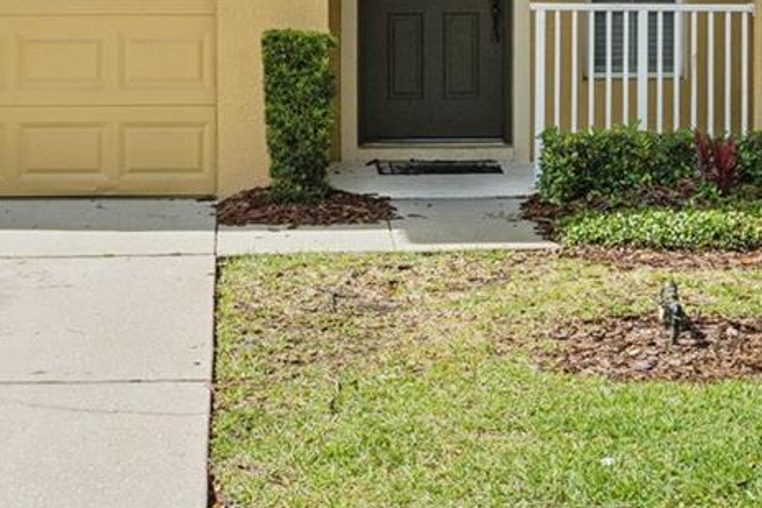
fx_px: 2414
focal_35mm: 114
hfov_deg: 17.9
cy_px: -265
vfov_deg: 11.5
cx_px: 383
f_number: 8
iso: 400
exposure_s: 1/640
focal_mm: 22
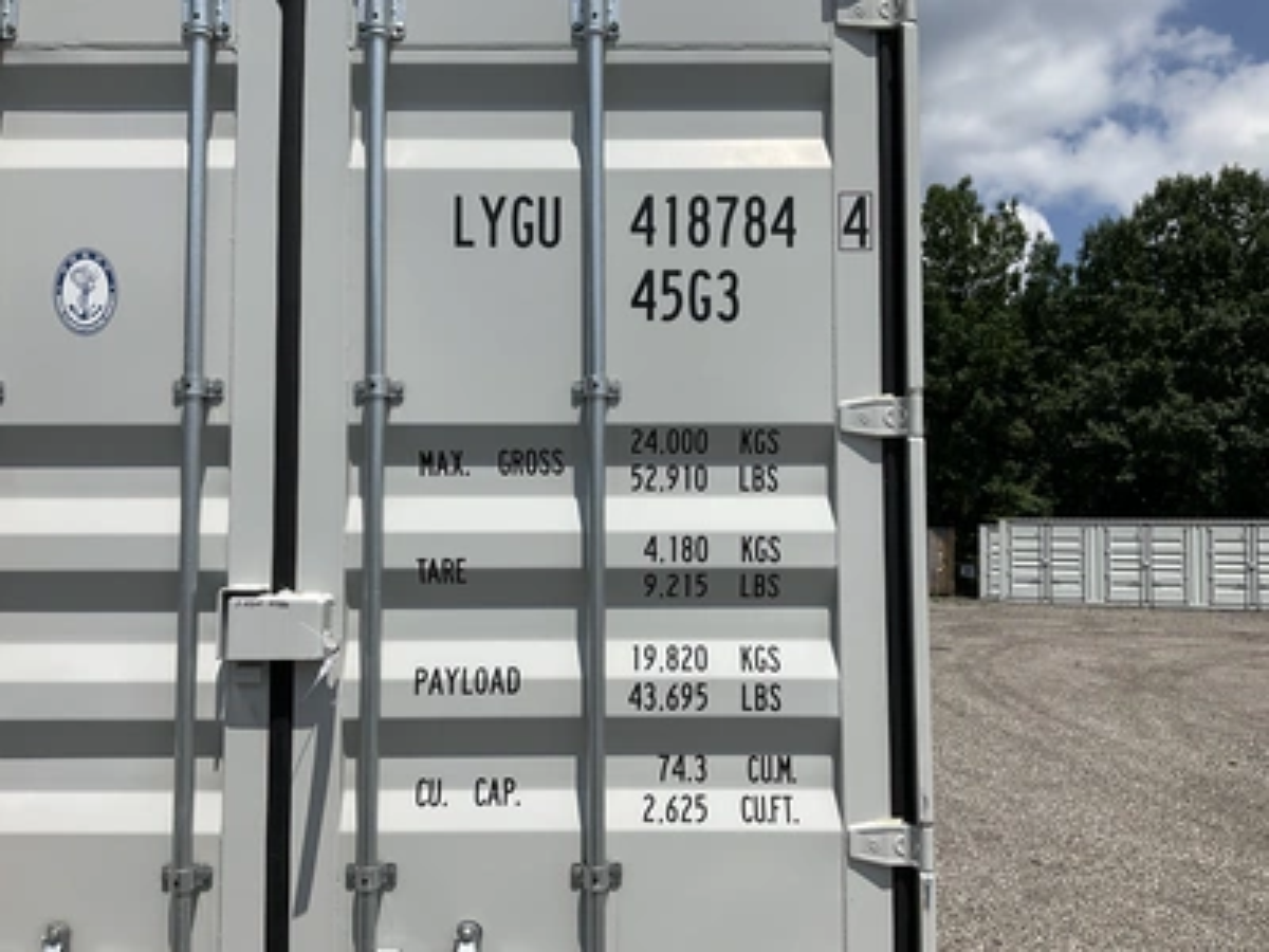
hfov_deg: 61.7
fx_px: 1063
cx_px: 634
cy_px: 476
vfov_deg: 48.2
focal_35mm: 29
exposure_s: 1/4065
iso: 25
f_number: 1.8
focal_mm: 3
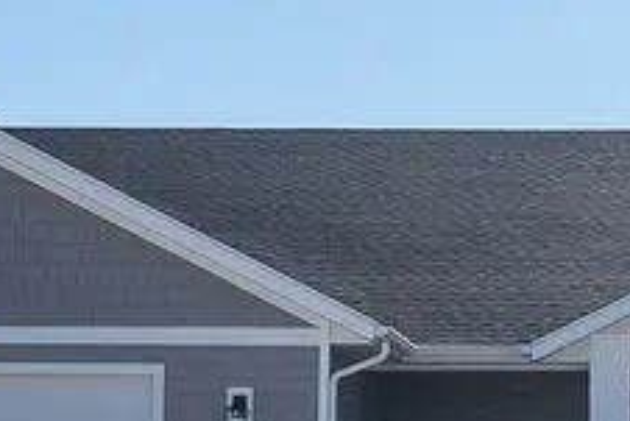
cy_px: 326
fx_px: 1839
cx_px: 616
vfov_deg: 13.0
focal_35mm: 105
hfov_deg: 19.0
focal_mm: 14
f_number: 4
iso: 100
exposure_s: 1/800
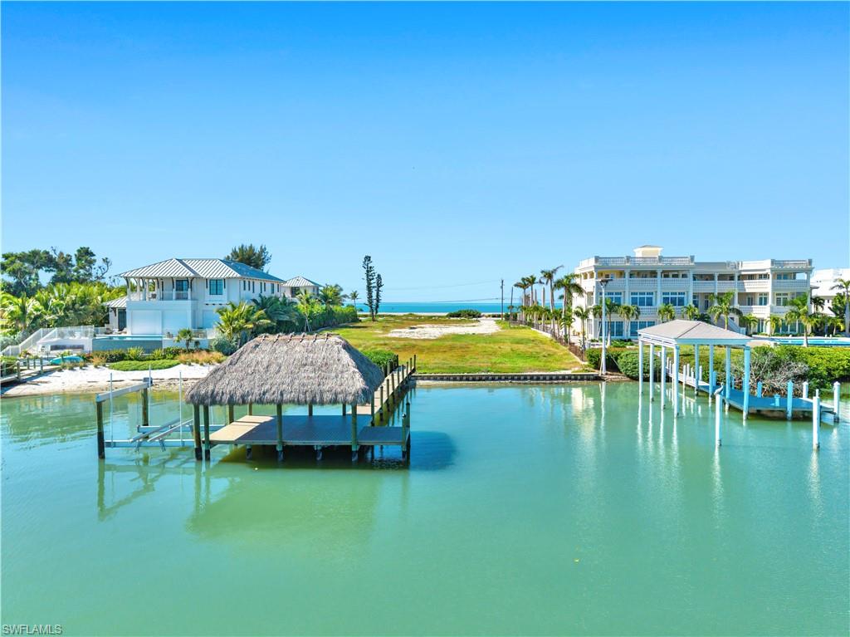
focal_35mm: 24
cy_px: 318
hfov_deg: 71.6
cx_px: 425
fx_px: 589
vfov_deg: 56.8
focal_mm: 8.67
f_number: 1.8
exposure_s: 1/500
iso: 100
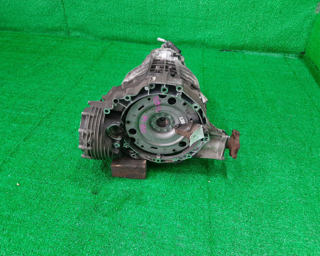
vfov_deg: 51.5
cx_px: 162
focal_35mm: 28
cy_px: 126
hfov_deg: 62.2
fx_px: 265
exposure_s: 1/50
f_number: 1.7
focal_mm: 3.93
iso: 119
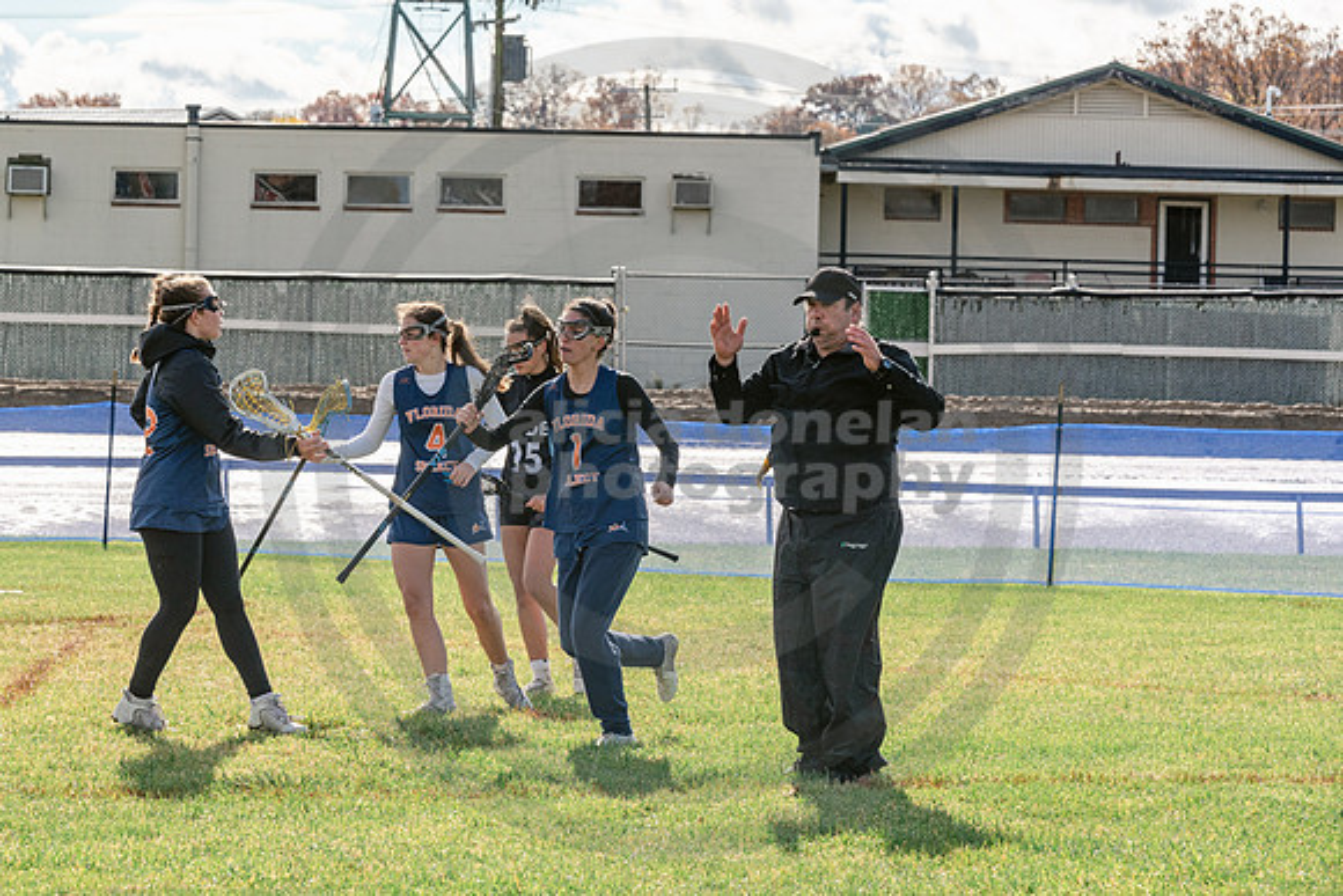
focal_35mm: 152
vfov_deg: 9.0
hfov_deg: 13.5
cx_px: 527
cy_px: 352
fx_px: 5666
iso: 400
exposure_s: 1/1250
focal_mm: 125
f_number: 9
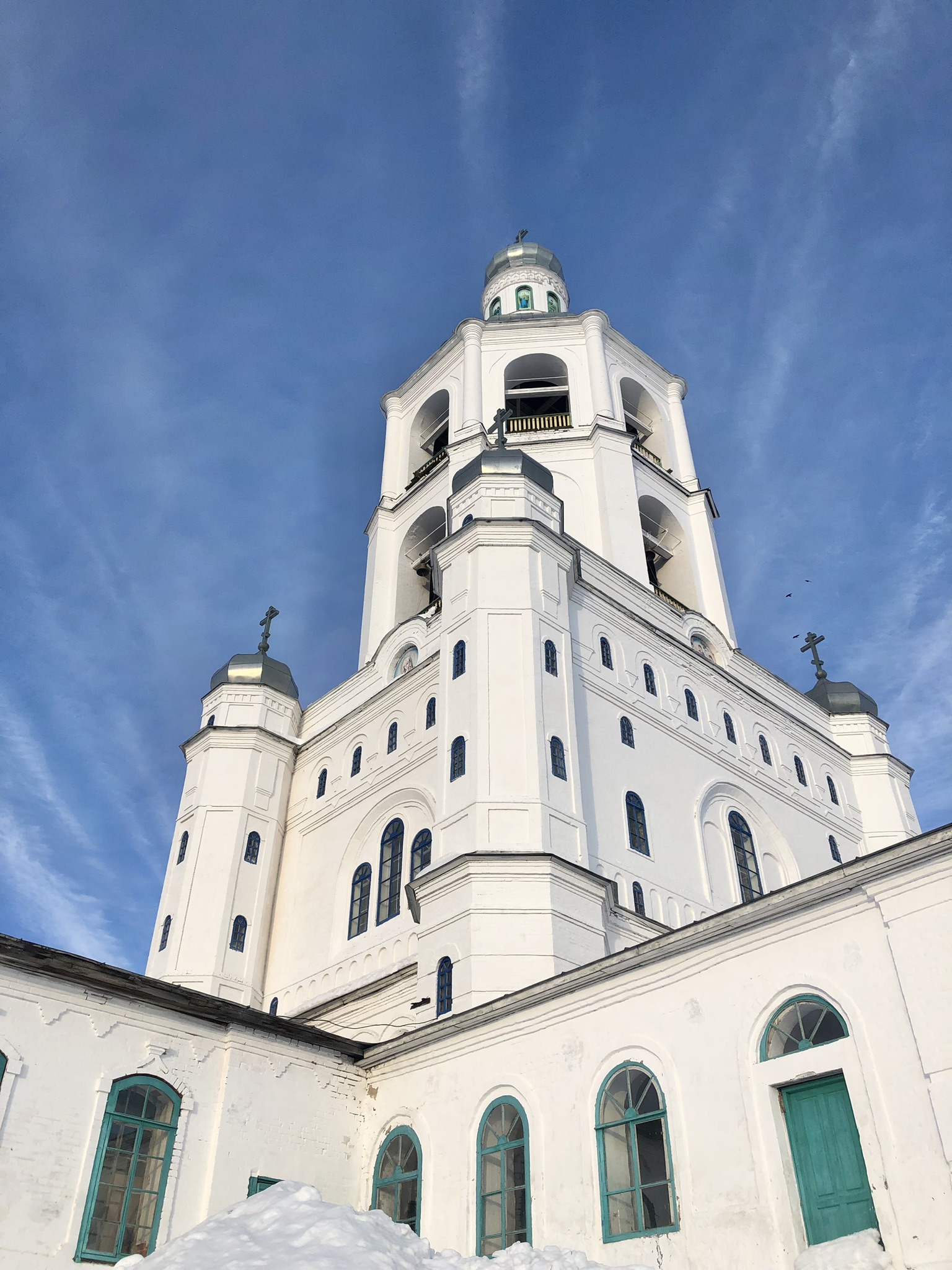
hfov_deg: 49.7
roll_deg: -1.3
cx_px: 476
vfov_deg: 63.4
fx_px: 1027
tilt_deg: +40.6
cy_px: 635
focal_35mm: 28
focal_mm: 3.99
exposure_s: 1/1453
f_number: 1.8
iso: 20
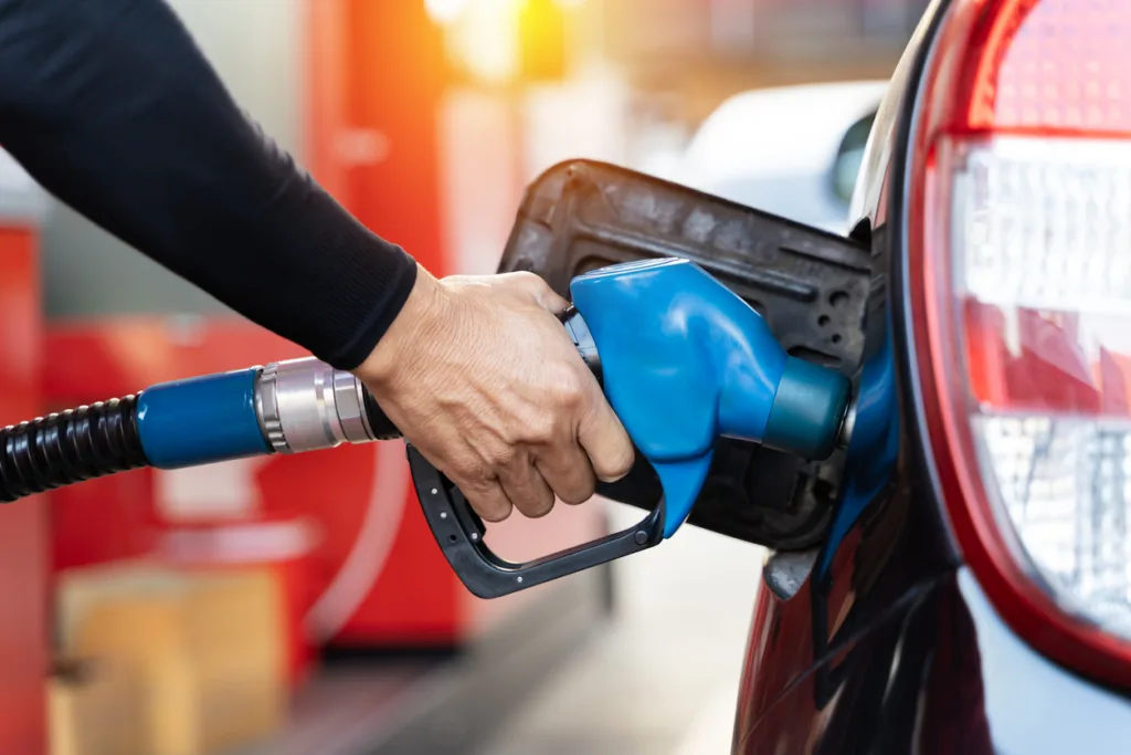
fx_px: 2356
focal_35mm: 75
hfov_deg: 27.0
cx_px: 566
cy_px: 378
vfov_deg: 18.2
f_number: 3.5
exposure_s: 1/60
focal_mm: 75
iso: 400
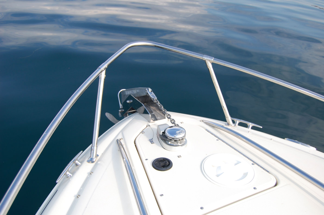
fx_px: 256
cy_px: 108
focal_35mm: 28
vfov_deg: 45.6
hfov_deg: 64.6
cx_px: 162
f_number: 5.6
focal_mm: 19
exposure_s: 1/500
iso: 200
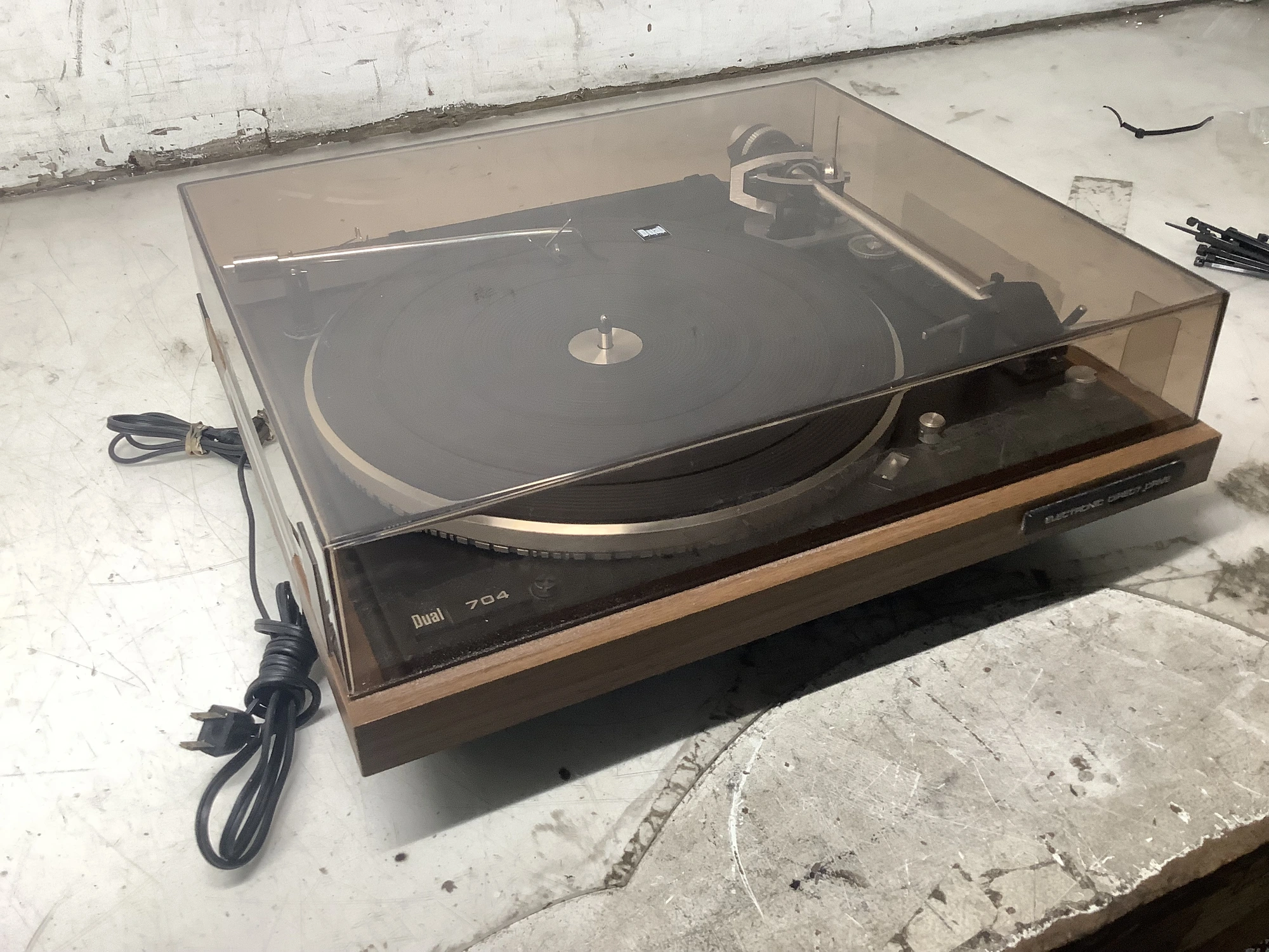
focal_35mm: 31
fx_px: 1136
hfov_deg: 58.4
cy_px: 476
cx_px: 634
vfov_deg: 45.4
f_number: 2.4
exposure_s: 1/60
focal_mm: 3.3
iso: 125
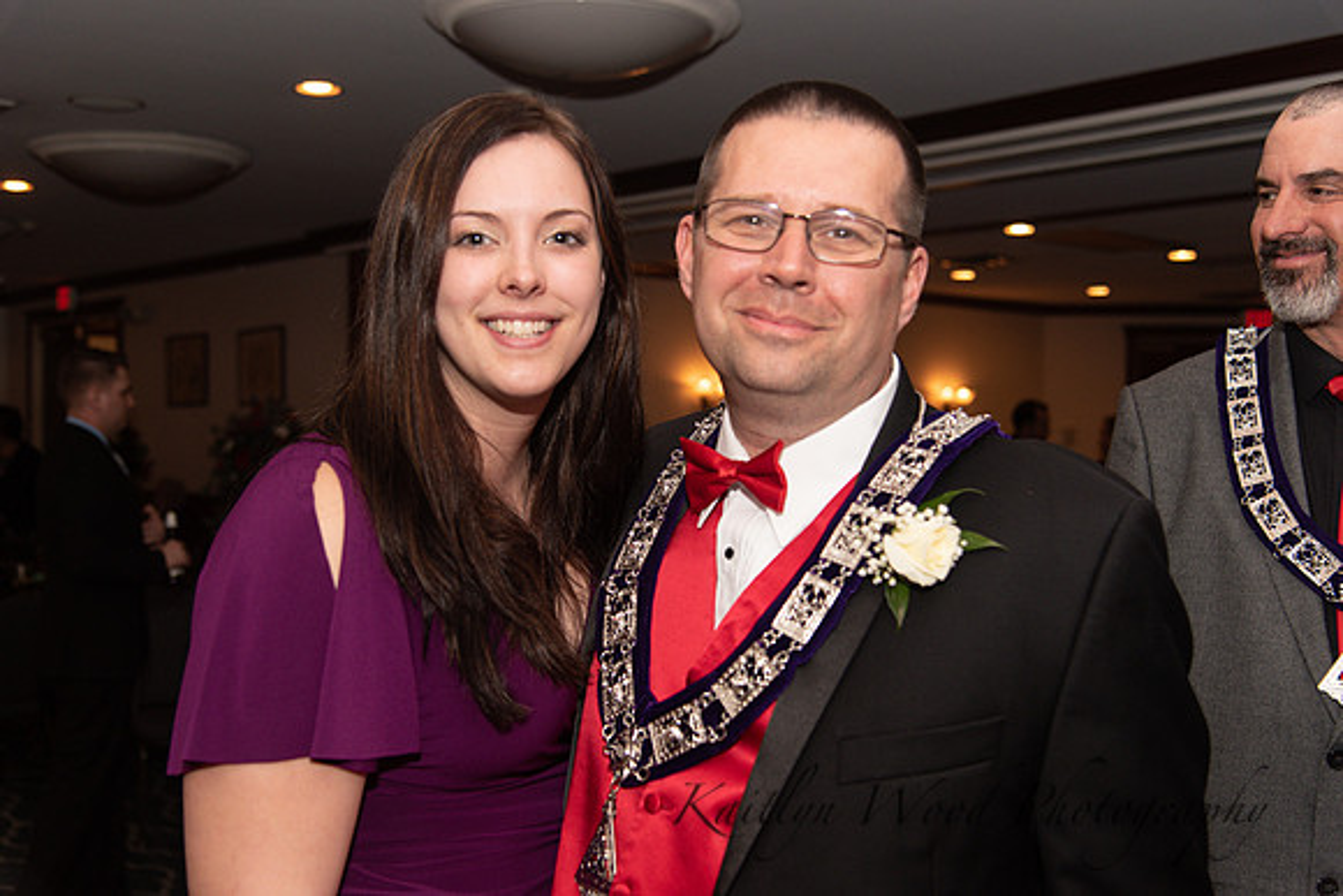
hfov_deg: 48.4
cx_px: 672
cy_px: 448
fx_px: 1493
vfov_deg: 33.4
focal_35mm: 40
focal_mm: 40
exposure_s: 1/200
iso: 800
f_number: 4
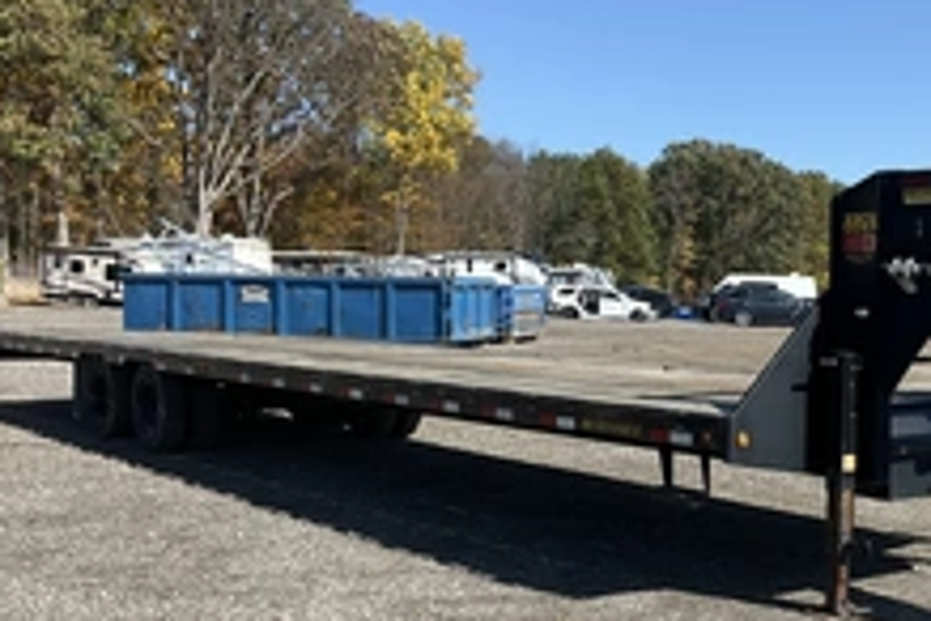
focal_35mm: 55
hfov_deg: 35.1
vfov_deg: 24.6
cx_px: 744
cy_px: 362
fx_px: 1422
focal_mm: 3
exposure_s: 1/1577
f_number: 1.8
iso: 25
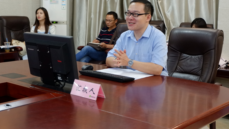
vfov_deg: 21.4
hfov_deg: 37.2
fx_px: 340
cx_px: 114
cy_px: 58
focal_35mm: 56
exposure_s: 1/56
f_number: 5
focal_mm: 35.5
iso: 3200
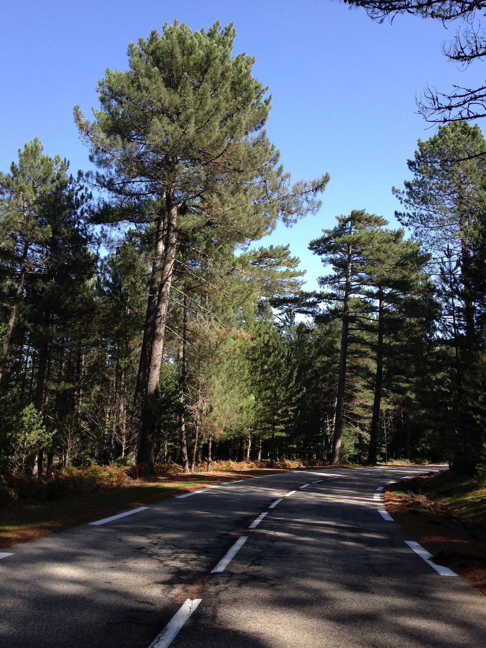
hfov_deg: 40.7
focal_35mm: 35
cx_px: 243
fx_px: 655
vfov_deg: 52.6
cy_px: 324
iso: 64
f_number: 2.4
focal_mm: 4.28
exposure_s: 1/552
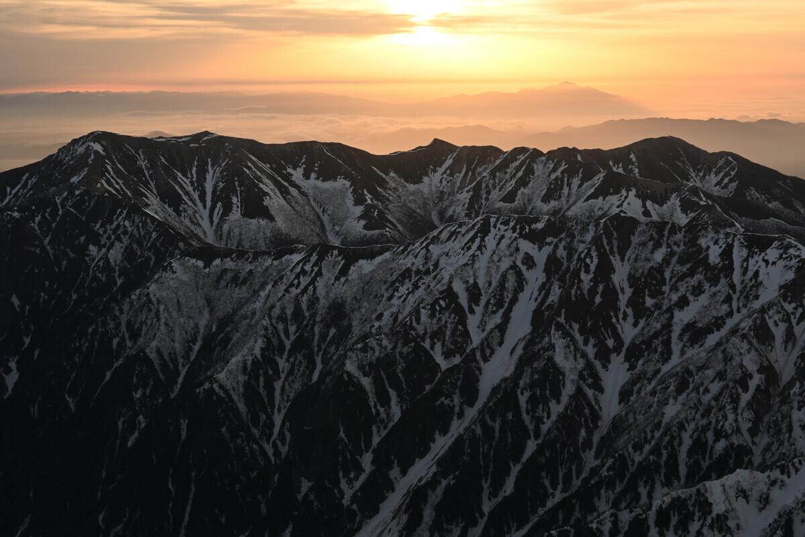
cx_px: 402
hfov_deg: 40.5
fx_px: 1090
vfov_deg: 27.7
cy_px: 268
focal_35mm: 49
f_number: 9
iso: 100
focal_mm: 32.5
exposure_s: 1/60
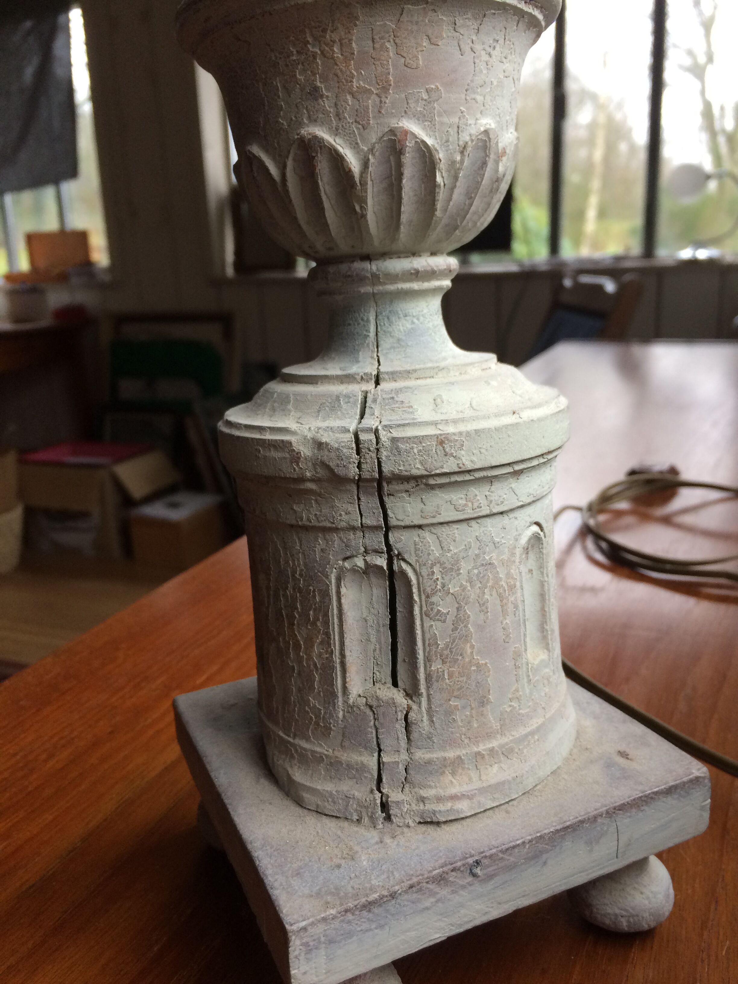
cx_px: 369
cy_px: 492
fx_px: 824
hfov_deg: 48.2
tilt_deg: -16.8
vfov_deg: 61.7
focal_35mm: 29
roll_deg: +1.5
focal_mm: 4.15
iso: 64
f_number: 2.2
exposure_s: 1/33
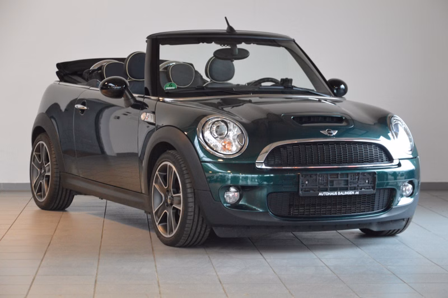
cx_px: 224
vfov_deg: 13.0
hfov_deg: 19.5
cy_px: 149
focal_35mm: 105
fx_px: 1306
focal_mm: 70
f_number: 5.3
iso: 2200
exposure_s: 1/60
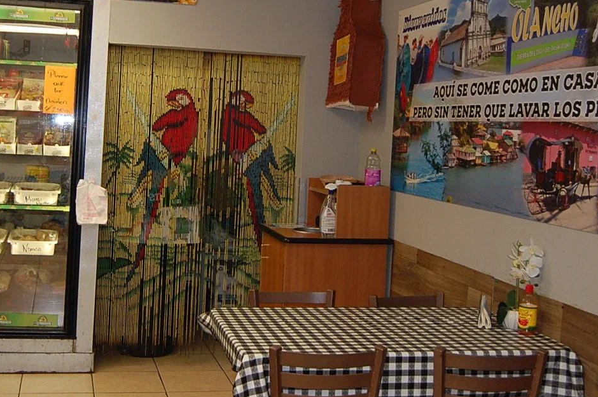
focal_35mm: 48
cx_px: 231
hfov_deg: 40.9
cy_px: 150
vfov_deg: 27.9
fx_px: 797
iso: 400
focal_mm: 20
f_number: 3.8
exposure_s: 1/60
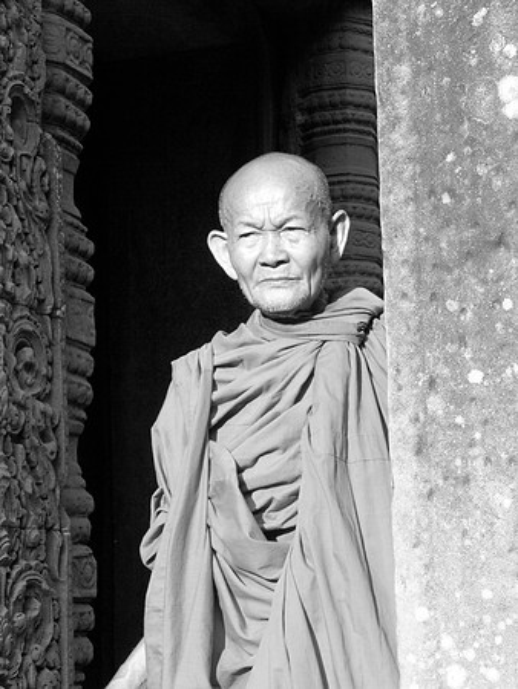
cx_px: 259
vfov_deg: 11.1
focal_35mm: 178
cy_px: 344
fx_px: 3548
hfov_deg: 8.3
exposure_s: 1/132
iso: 200
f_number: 6.7
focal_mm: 17.8
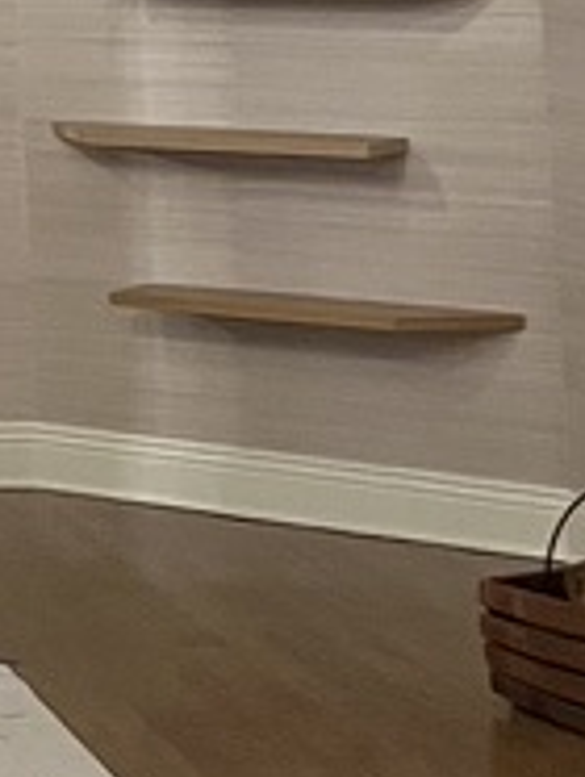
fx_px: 3215
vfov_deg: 12.9
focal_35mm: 143
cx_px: -710
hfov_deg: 9.5
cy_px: -472
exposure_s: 1/30
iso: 500
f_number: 1.6
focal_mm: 5.1
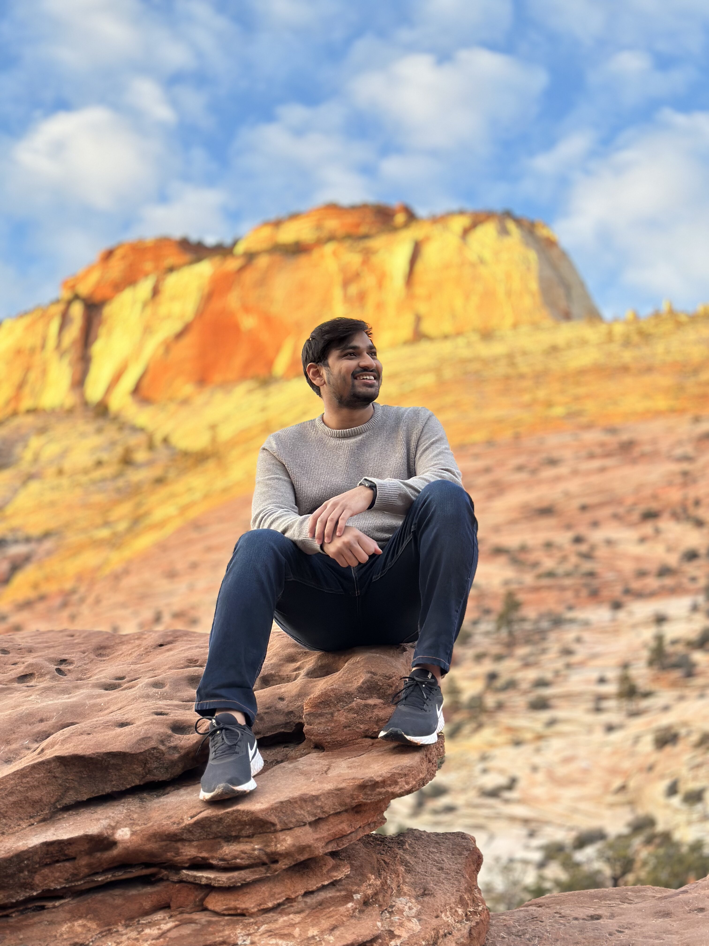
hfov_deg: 30.3
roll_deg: +0.9
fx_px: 1311
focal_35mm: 48
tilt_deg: +20.4
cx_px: 354
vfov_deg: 39.7
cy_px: 473
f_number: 1.78
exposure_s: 1/271
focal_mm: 6.86
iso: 80
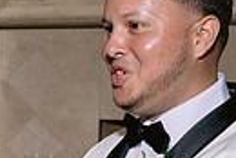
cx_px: -37
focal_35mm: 174
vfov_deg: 7.8
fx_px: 1142
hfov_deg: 11.6
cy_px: 230
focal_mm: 35
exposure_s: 1/160
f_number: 4
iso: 800
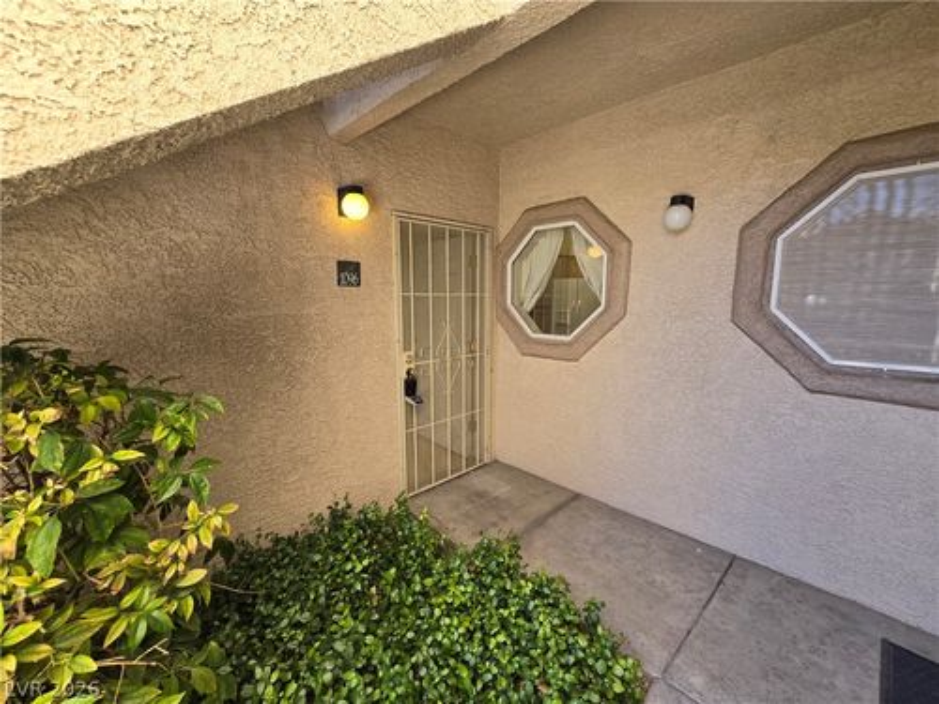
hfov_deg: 106.2
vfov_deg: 89.9
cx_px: 470
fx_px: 353
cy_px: 352
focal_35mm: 13
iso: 50
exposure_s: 1/144
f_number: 2.2
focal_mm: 2.2
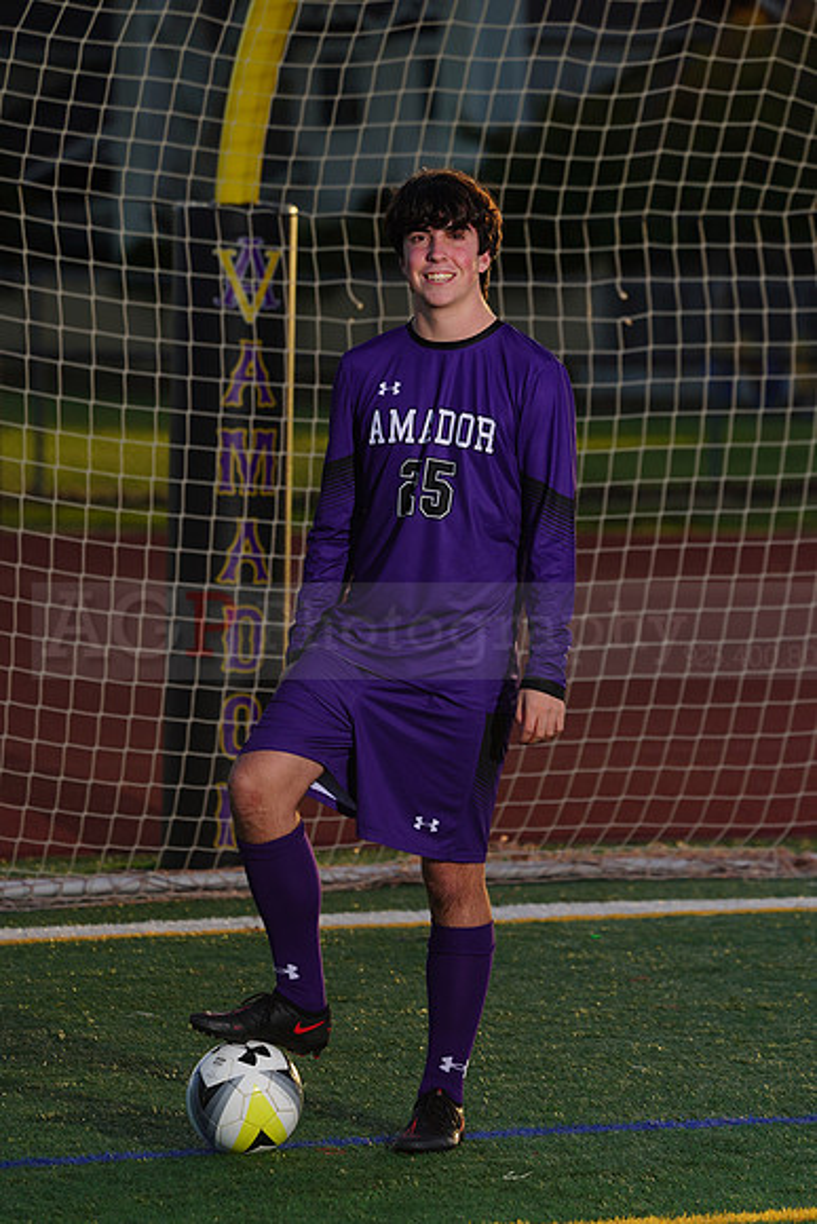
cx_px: 408
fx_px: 8505
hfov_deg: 5.5
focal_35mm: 250
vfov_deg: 8.2
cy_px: 612
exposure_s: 1/200
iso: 100
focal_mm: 250
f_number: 7.1
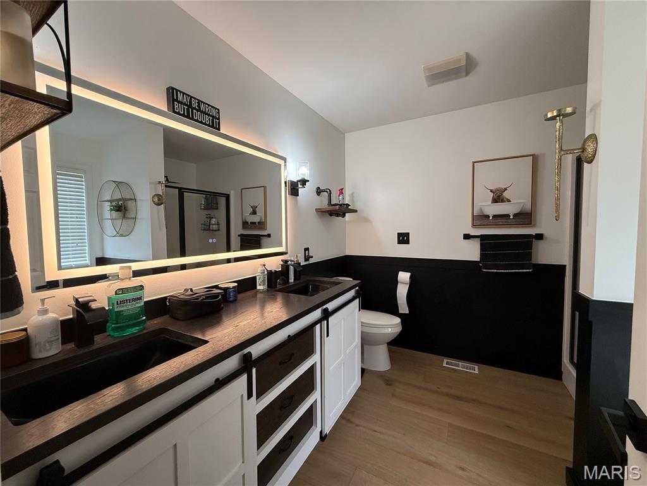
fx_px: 262
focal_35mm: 14
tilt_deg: -2.9
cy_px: 243
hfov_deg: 102.1
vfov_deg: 85.7
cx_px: 324
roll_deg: +0.7
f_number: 2.2
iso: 200
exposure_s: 1/120
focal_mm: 2.22
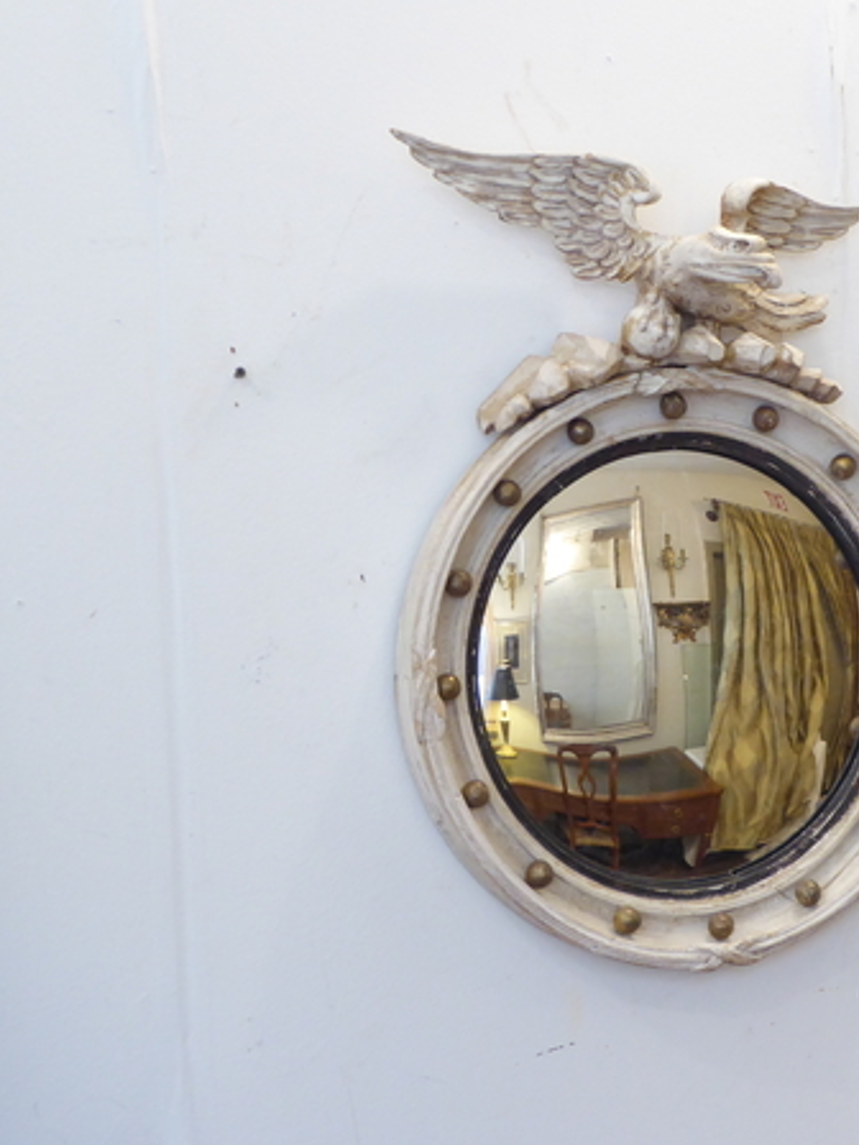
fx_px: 2349
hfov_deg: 20.3
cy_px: 572
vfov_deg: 27.4
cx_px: 757
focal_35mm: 71
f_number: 4.1
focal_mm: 9
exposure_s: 1/15
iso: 400
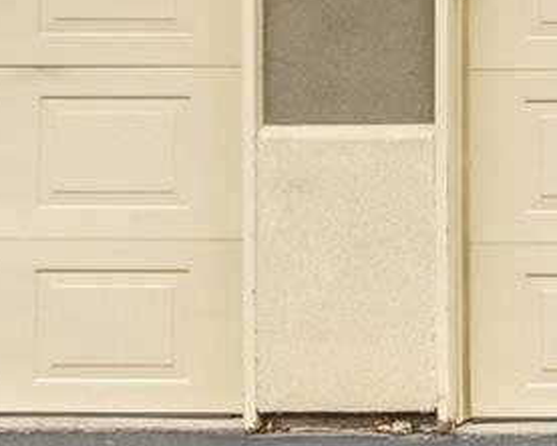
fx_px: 1699
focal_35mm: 103
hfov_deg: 16.3
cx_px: 933
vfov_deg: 14.9
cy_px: 74
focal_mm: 19
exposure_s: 1/60
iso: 200
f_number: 7.1
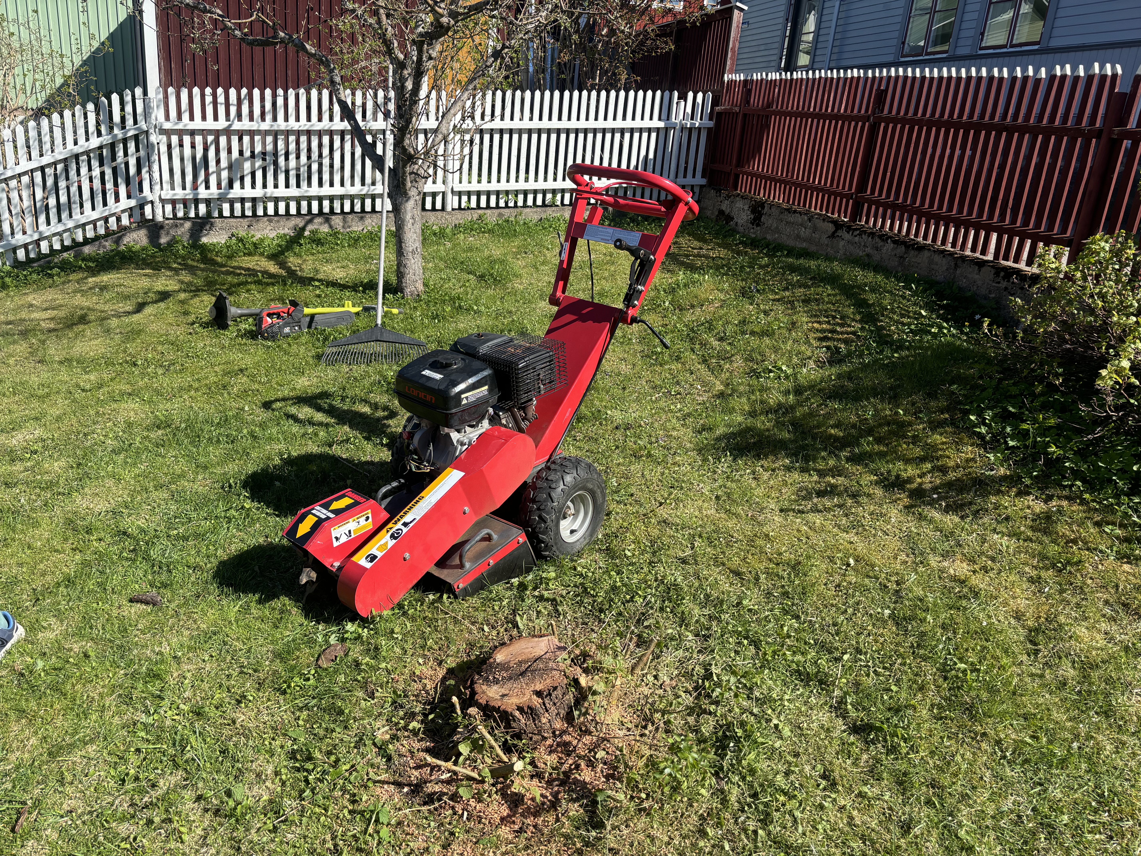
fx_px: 857
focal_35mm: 26
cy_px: 428
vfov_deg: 53.1
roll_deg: -5.8
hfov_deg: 67.3
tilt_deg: -18.7
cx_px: 570
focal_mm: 5.96
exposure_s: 1/2024
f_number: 1.6
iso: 50
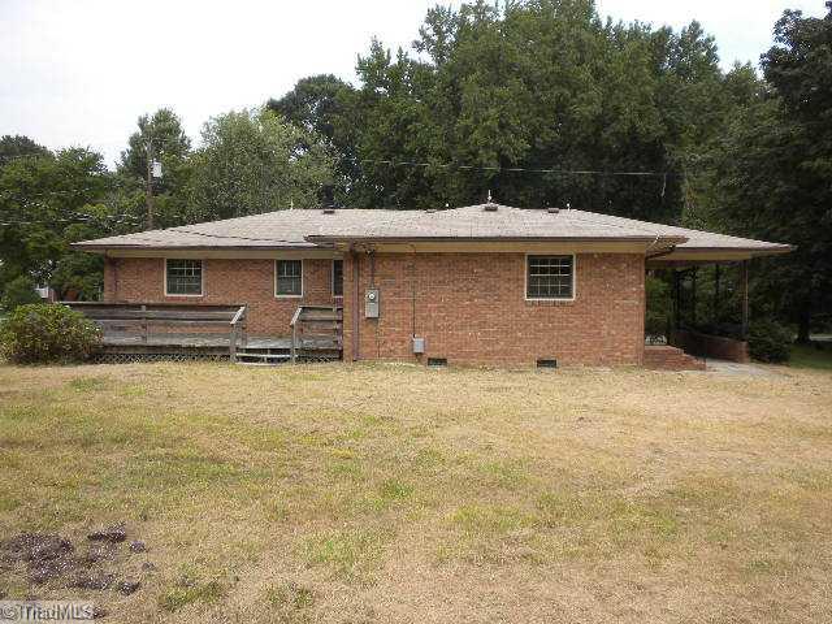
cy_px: 312
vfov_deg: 38.7
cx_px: 416
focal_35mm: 37
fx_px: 889
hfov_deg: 50.1
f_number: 3.5
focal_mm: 6.6
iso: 66
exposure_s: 1/499
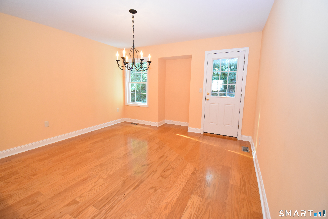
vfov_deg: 77.3
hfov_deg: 100.4
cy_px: 110
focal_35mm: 15
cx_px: 164
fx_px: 137
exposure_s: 1/60
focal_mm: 10
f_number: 4.5
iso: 1600
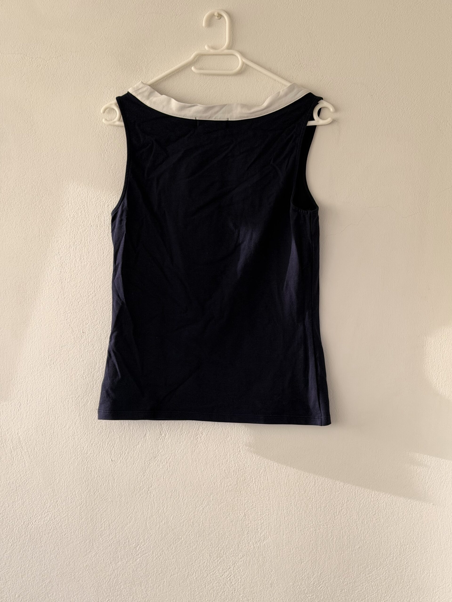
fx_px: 836
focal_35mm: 48
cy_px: 301
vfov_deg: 39.7
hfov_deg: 30.3
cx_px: 226
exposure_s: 1/257
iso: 64
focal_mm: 6.76
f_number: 1.78
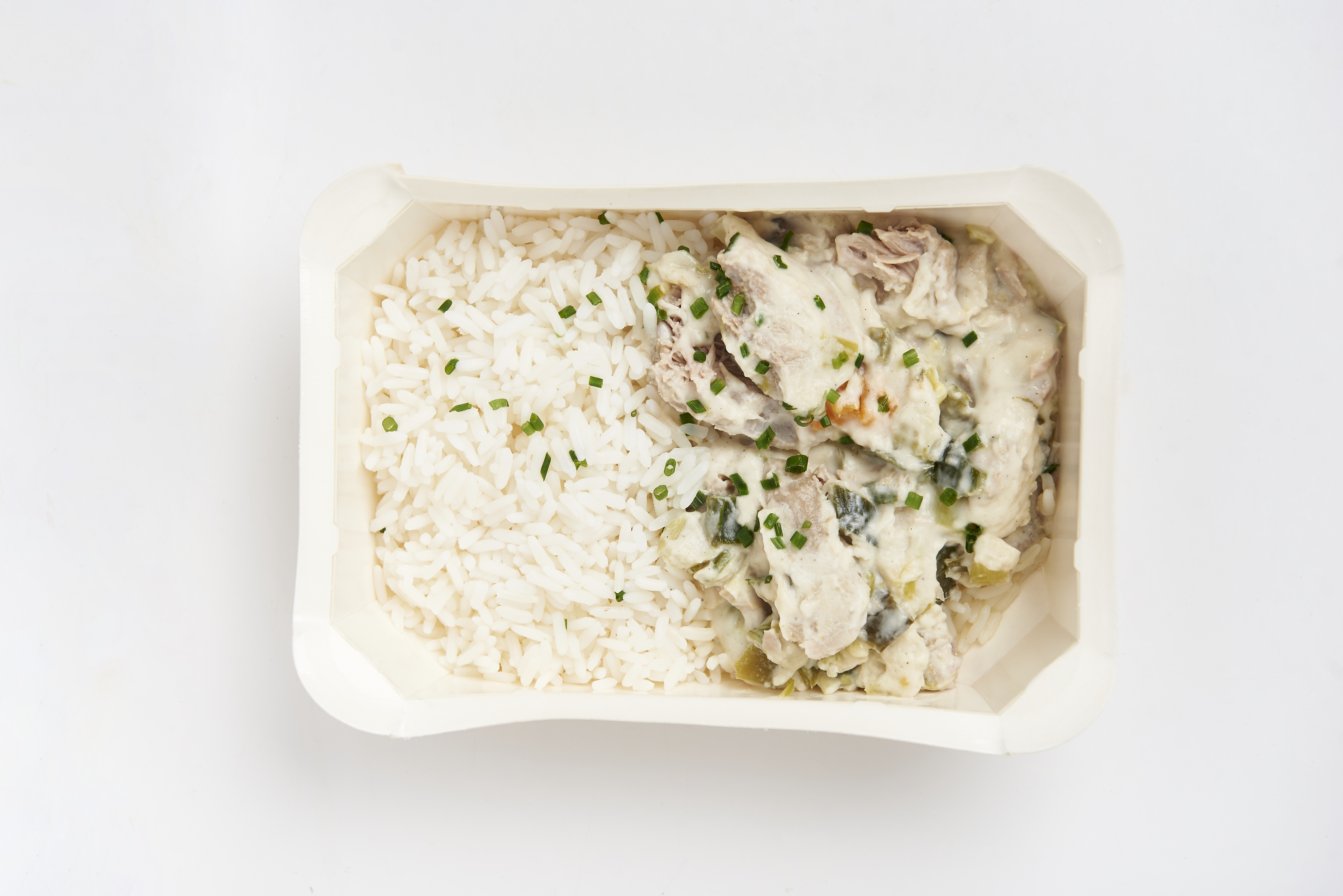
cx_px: 672
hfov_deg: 28.8
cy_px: 448
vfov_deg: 19.5
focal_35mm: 70
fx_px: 2612
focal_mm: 70
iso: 200
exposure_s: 1/200
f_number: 6.3
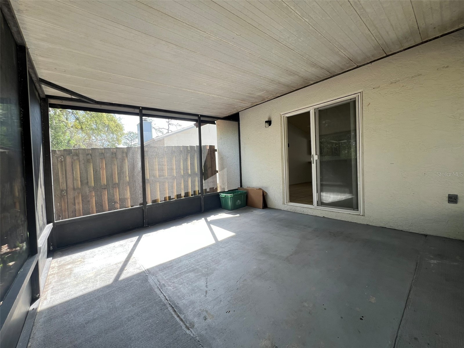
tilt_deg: -2.4
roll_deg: +2.4
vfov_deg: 89.9
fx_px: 174
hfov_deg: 106.2
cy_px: 174
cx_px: 232
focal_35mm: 13
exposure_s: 1/99
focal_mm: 1.57
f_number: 1.8
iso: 50
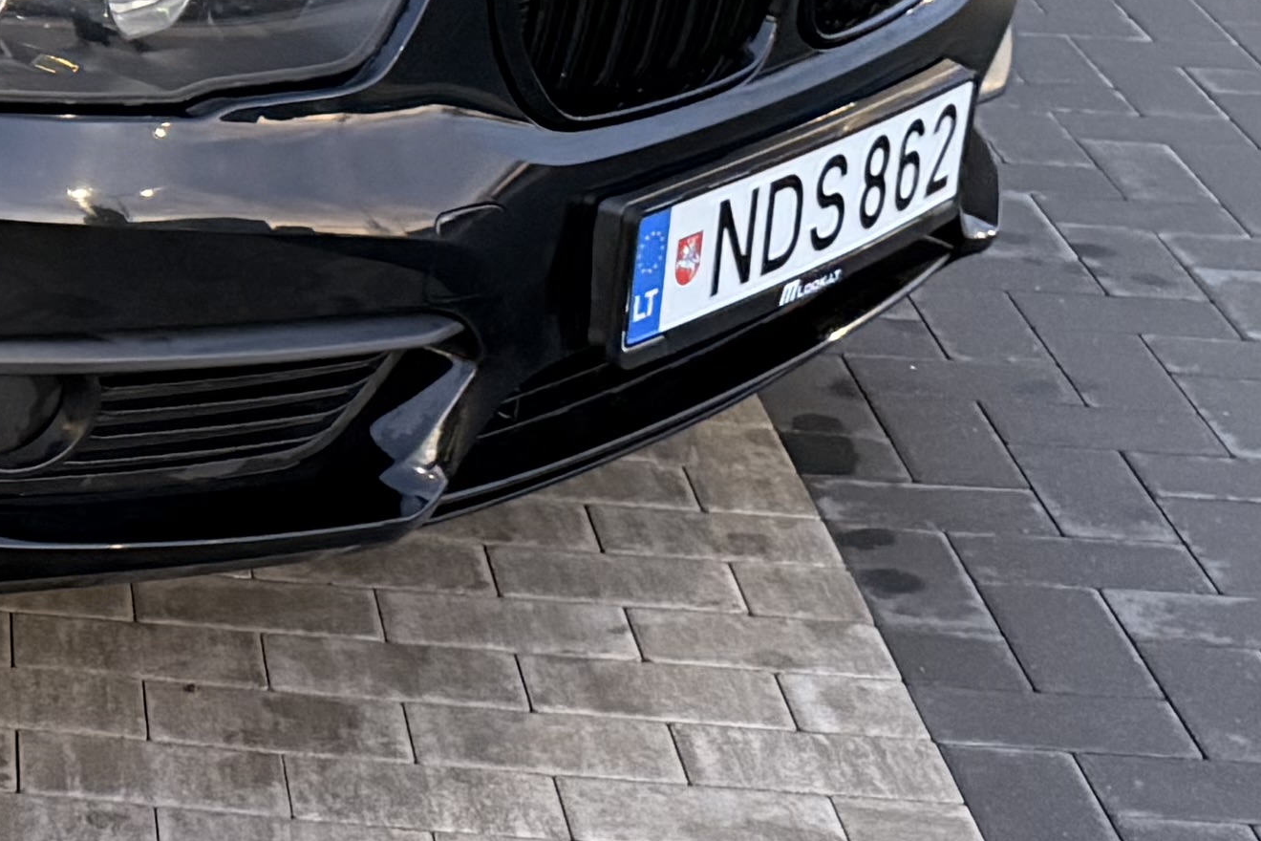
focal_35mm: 108
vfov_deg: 12.4
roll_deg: +0.3
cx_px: -518
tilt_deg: -14.7
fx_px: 3783
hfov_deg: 17.4
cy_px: -183
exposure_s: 1/50
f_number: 1.78
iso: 800
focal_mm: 6.76
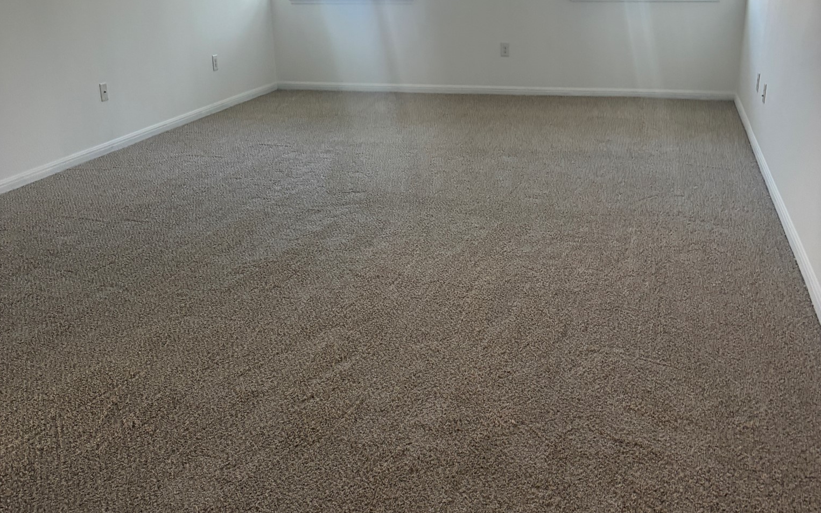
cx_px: 409
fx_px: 828
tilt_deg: -17.4
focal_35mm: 37
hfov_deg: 52.8
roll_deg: +1.7
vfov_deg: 34.4
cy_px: 230
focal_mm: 5.96
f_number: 1.6
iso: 250
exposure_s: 1/120
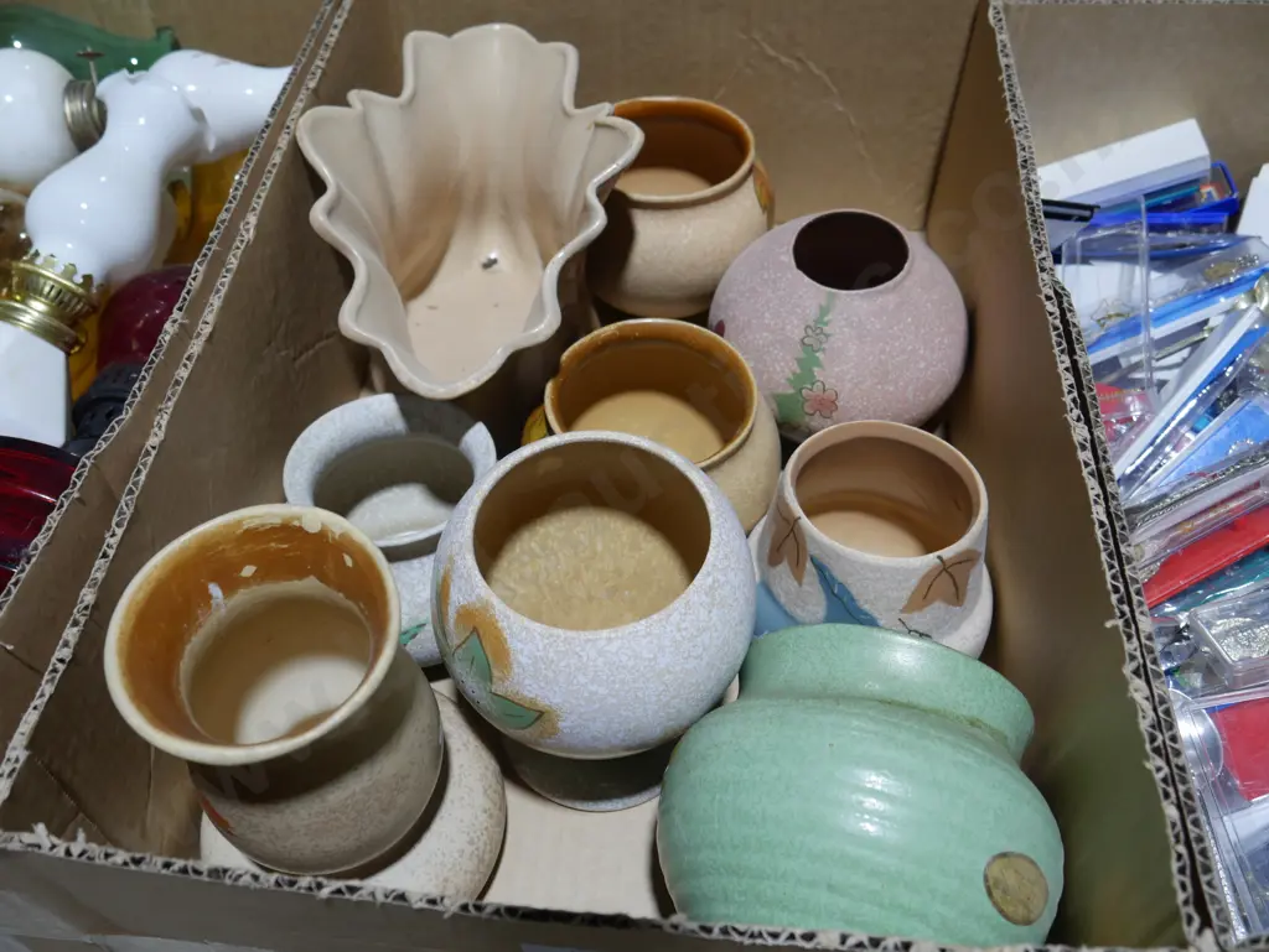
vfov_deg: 46.8
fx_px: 1100
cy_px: 476
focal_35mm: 30
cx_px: 634
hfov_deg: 59.9
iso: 200
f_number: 4.5
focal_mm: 15
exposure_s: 1/60
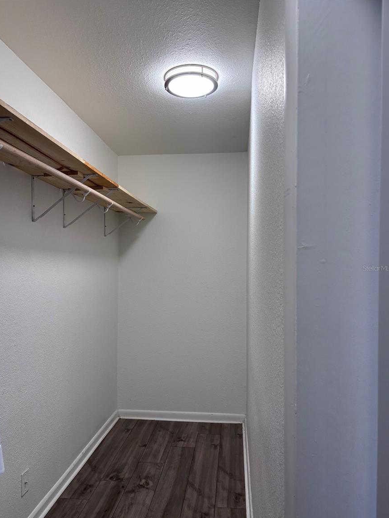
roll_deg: +0.1
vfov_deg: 65.3
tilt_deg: -0.6
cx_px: 192
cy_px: 268
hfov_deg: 51.4
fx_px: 405
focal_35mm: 27
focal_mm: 5.96
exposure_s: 1/120
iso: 125
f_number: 1.6
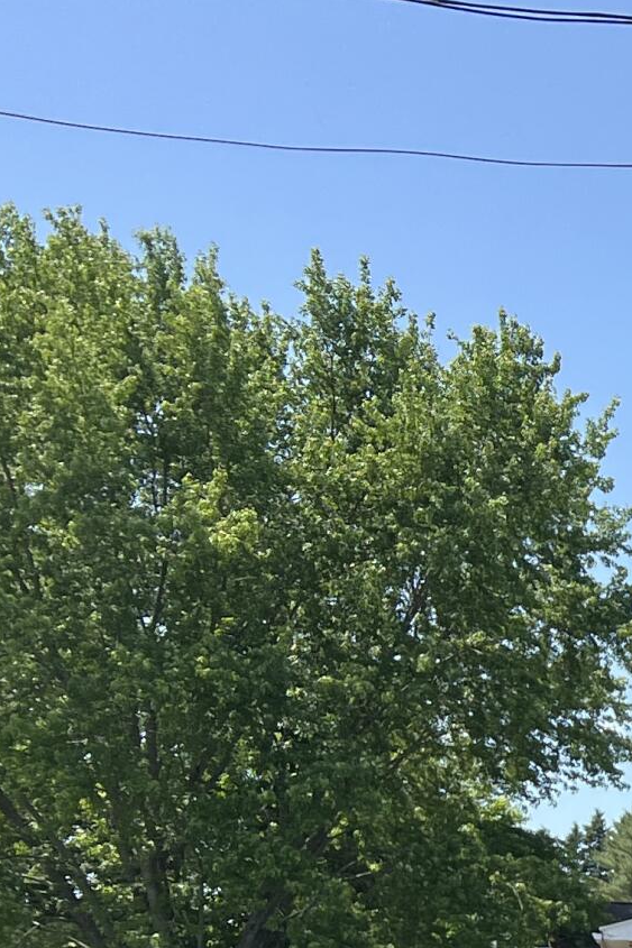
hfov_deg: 11.5
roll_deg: +1.0
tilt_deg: +1.0
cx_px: 1573
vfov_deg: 20.1
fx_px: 2529
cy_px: 1098
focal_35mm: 96
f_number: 1.5
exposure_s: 1/1779
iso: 50
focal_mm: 5.7
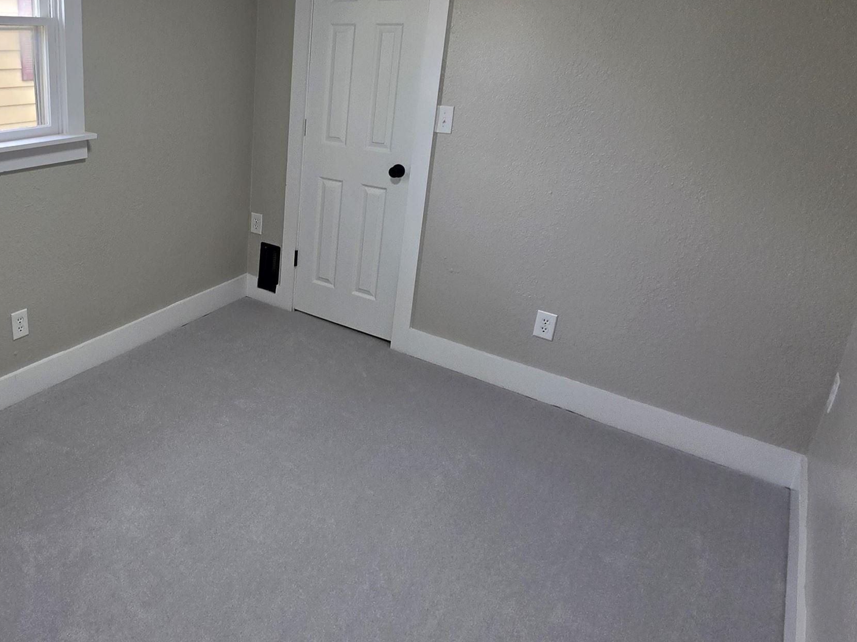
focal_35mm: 24
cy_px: 223
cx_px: 190
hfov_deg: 66.0
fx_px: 594
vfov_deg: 55.8
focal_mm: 2.2
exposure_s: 1/120
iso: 64
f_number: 1.9
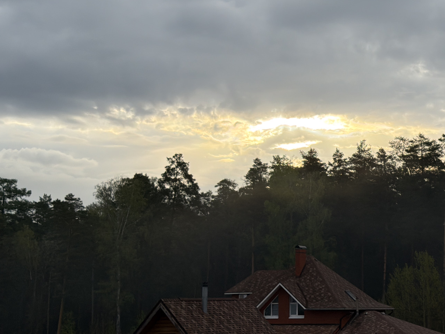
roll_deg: +0.7
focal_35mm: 75
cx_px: 346
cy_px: 124
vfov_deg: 19.6
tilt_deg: +10.1
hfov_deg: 25.6
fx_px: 964
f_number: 1.78
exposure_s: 1/2577
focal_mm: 6.76
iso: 64
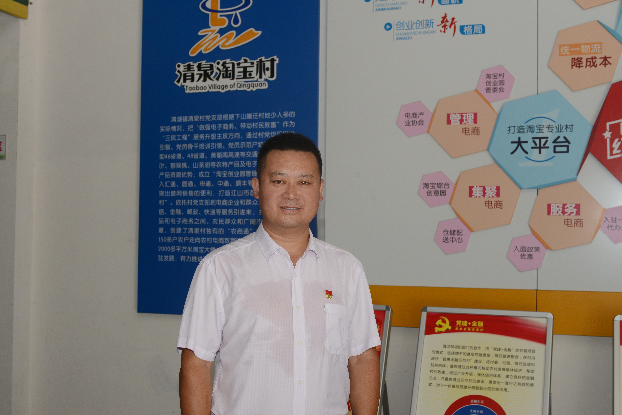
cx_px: 311
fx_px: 864
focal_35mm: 50
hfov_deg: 39.6
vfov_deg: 27.0
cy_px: 208
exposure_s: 1/100
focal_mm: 50
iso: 400
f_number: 9
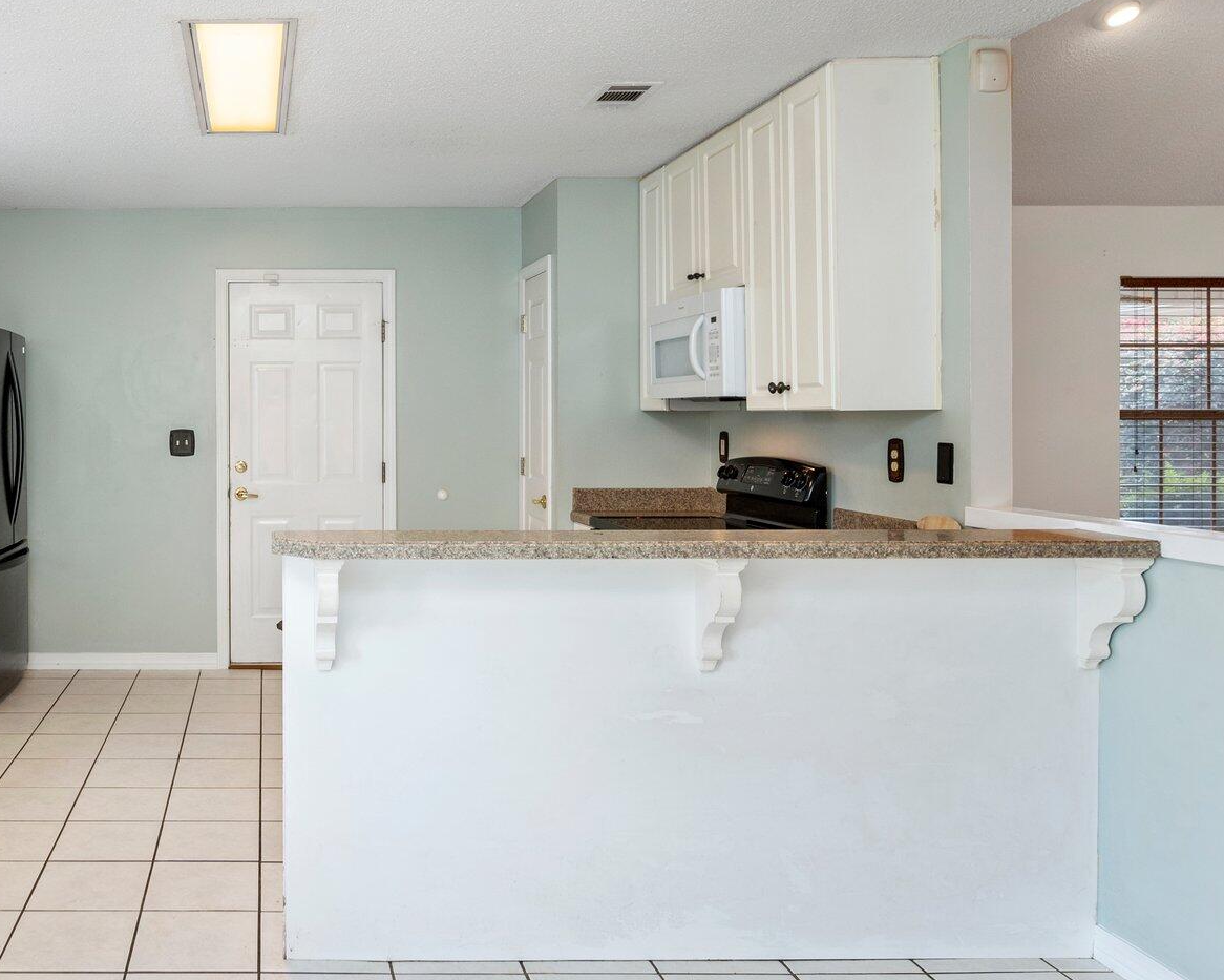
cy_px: 418
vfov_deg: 50.1
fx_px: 1044
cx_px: 274
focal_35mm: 29
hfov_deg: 57.0
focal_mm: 17.5
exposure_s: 1/40
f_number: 9
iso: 320
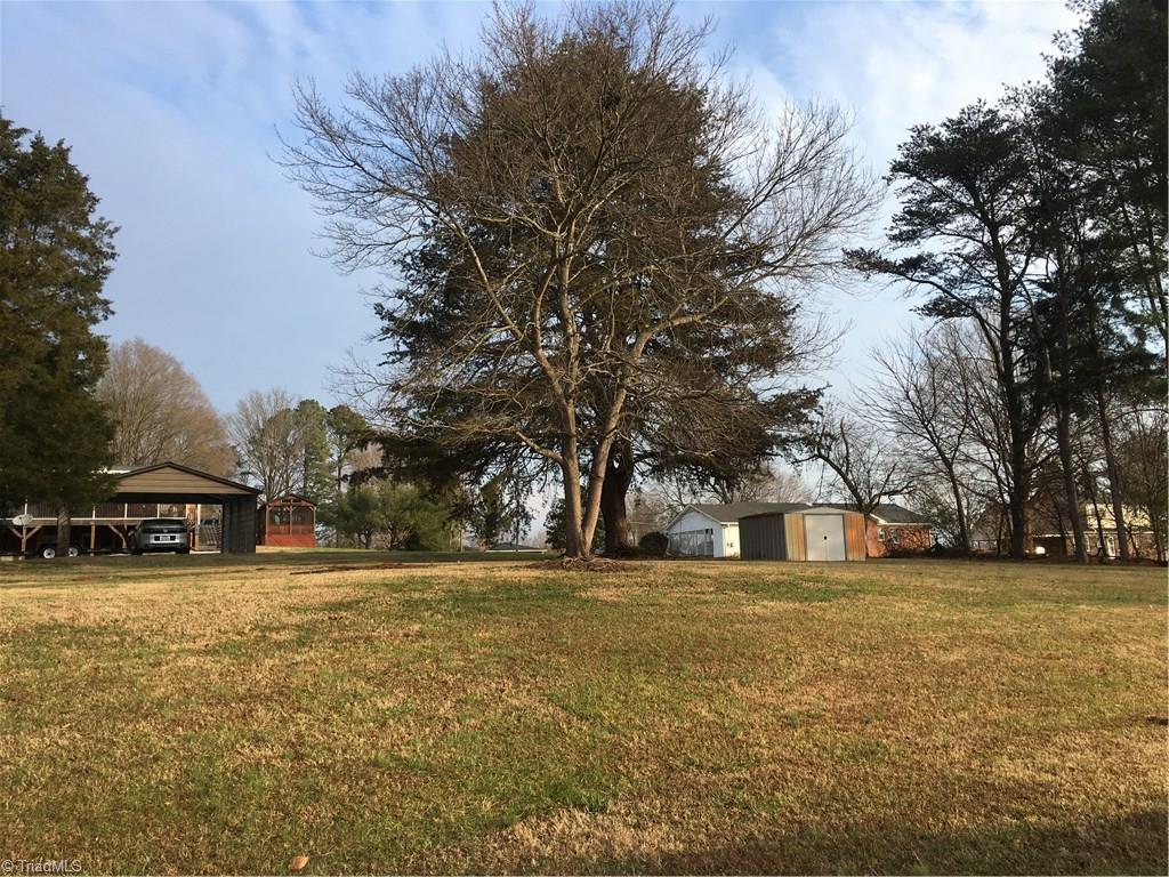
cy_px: 438
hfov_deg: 61.7
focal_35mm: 29
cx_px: 584
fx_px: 979
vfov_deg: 48.2
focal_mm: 4.15
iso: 25
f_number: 2.2
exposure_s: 1/578
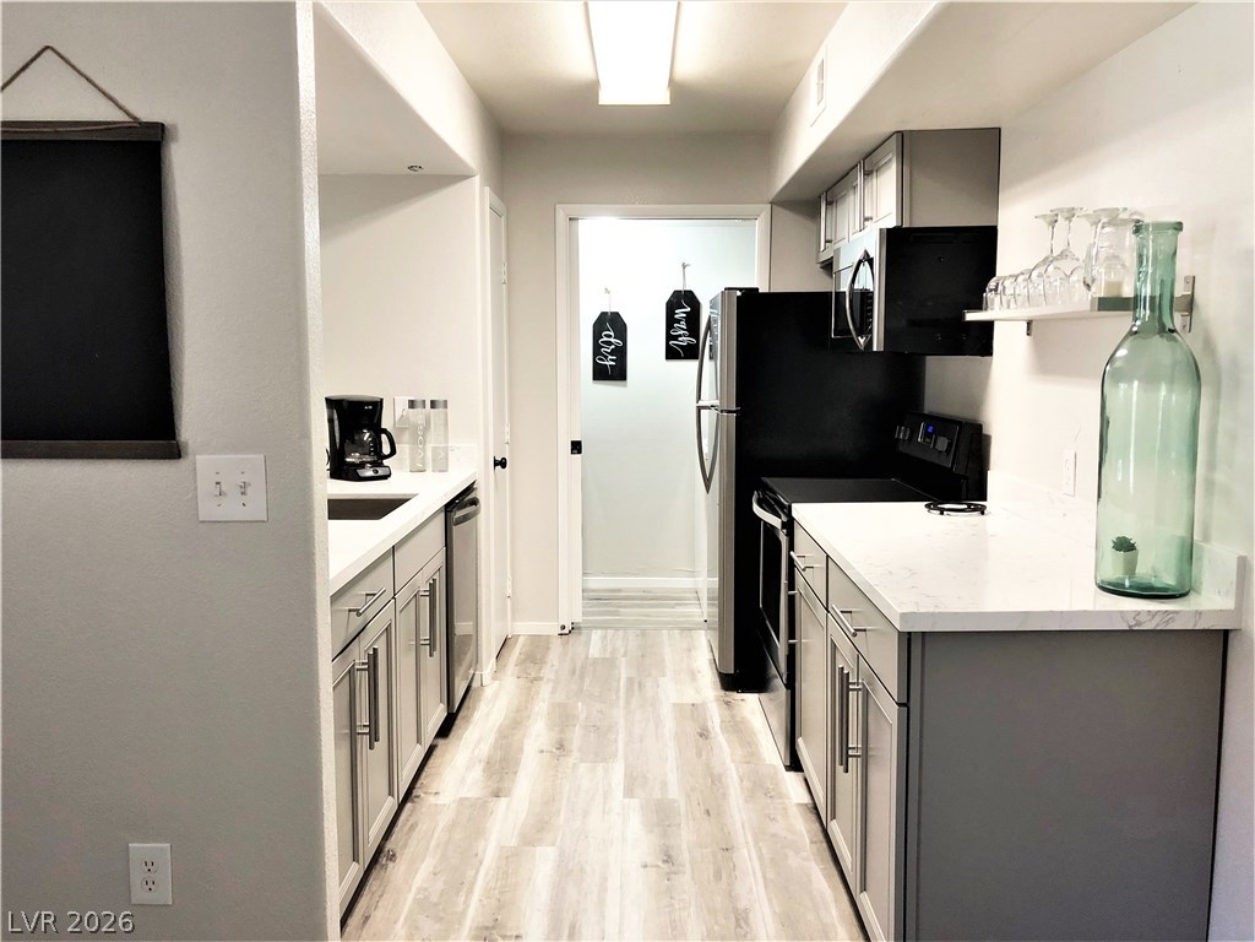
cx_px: 628
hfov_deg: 63.4
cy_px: 471
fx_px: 1015
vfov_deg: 49.7
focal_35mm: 28
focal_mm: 3.99
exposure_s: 1/15
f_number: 1.8
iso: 50
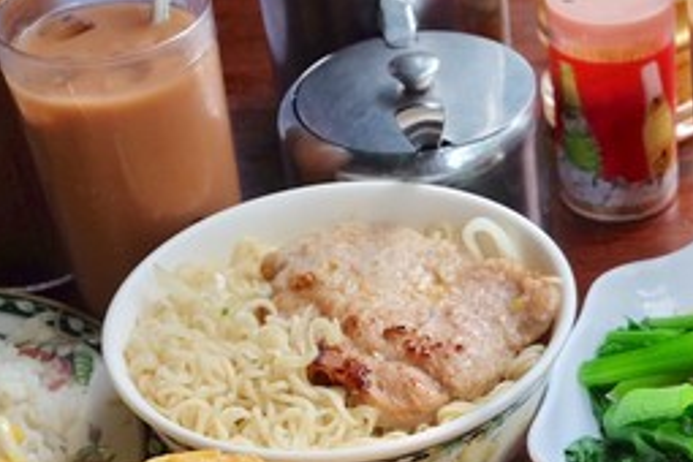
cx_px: 712
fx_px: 1809
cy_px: 533
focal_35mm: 94
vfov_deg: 14.2
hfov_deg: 20.9
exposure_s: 1/125
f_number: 5
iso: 400
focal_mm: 26.5
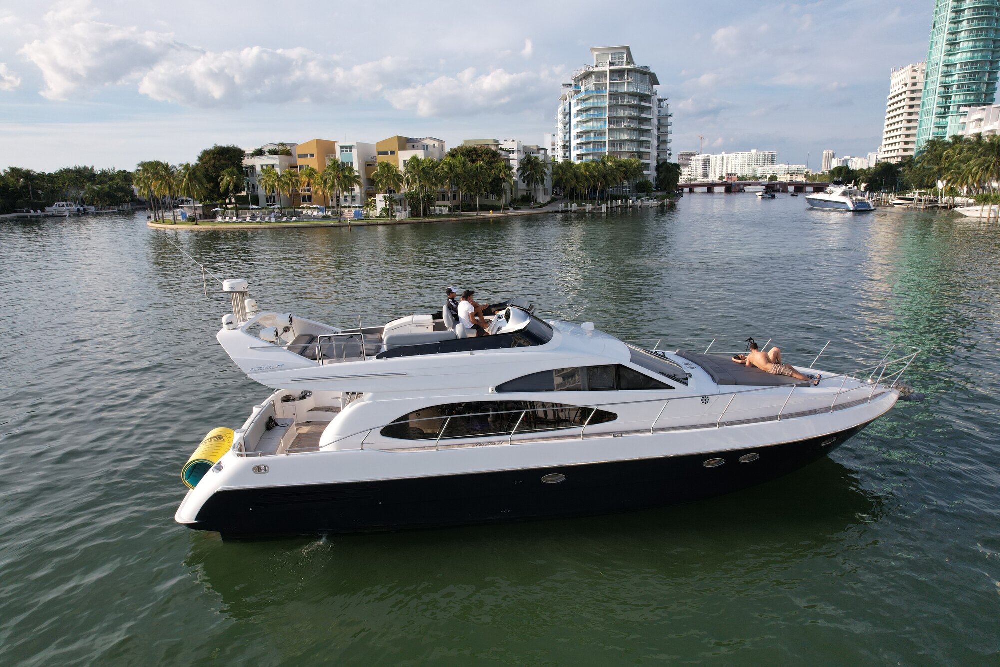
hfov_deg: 78.6
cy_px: 334
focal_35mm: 22
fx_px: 611
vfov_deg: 57.2
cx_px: 500
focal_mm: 8.38
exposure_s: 1/400
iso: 100
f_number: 2.8
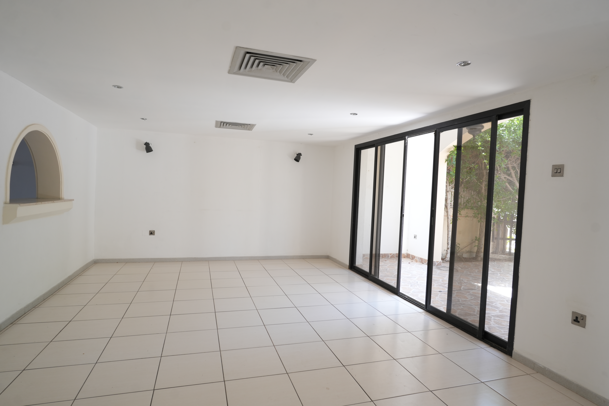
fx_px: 338
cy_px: 203
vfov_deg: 61.9
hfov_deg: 84.0
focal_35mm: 20
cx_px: 304
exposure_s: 1/30
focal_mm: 20
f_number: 5.6
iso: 320
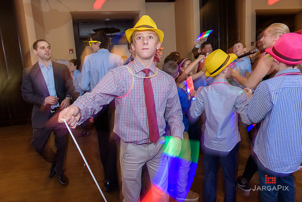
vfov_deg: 53.2
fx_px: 201
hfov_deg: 73.7
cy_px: 101
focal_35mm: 24
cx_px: 151
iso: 1600
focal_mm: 24
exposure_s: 1/25
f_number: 3.2
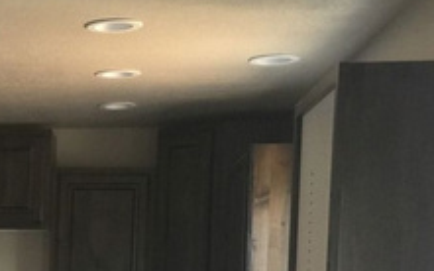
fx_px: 1052
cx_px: -84
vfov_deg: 14.1
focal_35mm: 89
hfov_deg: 21.6
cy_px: 355
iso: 40
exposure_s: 1/15
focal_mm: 4.15
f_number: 2.2
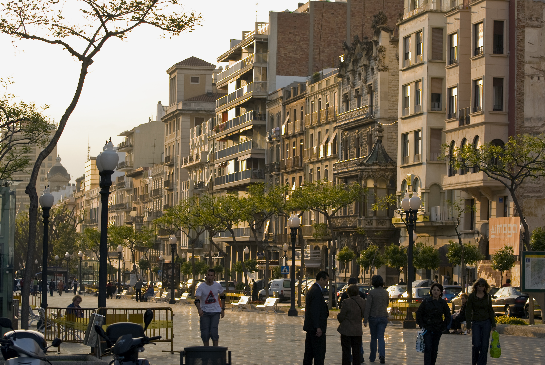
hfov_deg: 19.4
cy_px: 182
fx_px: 1591
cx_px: 272
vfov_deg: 13.1
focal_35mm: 105
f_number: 6.3
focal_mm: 70
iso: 100
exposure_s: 1/160
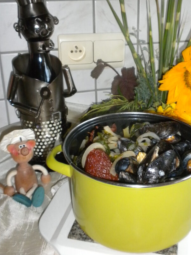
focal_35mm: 47
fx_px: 346
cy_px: 107
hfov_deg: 30.8
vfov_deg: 40.3
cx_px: 117
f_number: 3.5
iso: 400
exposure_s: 1/30
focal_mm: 6.6
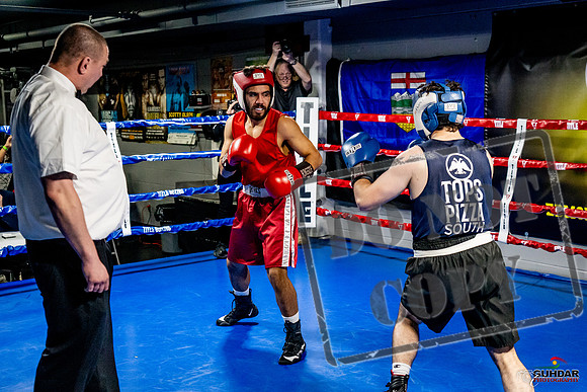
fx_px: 848
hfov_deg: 38.2
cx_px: 294
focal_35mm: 52
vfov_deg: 26.0
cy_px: 196
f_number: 2.8
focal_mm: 35
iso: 5000
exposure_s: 1/800
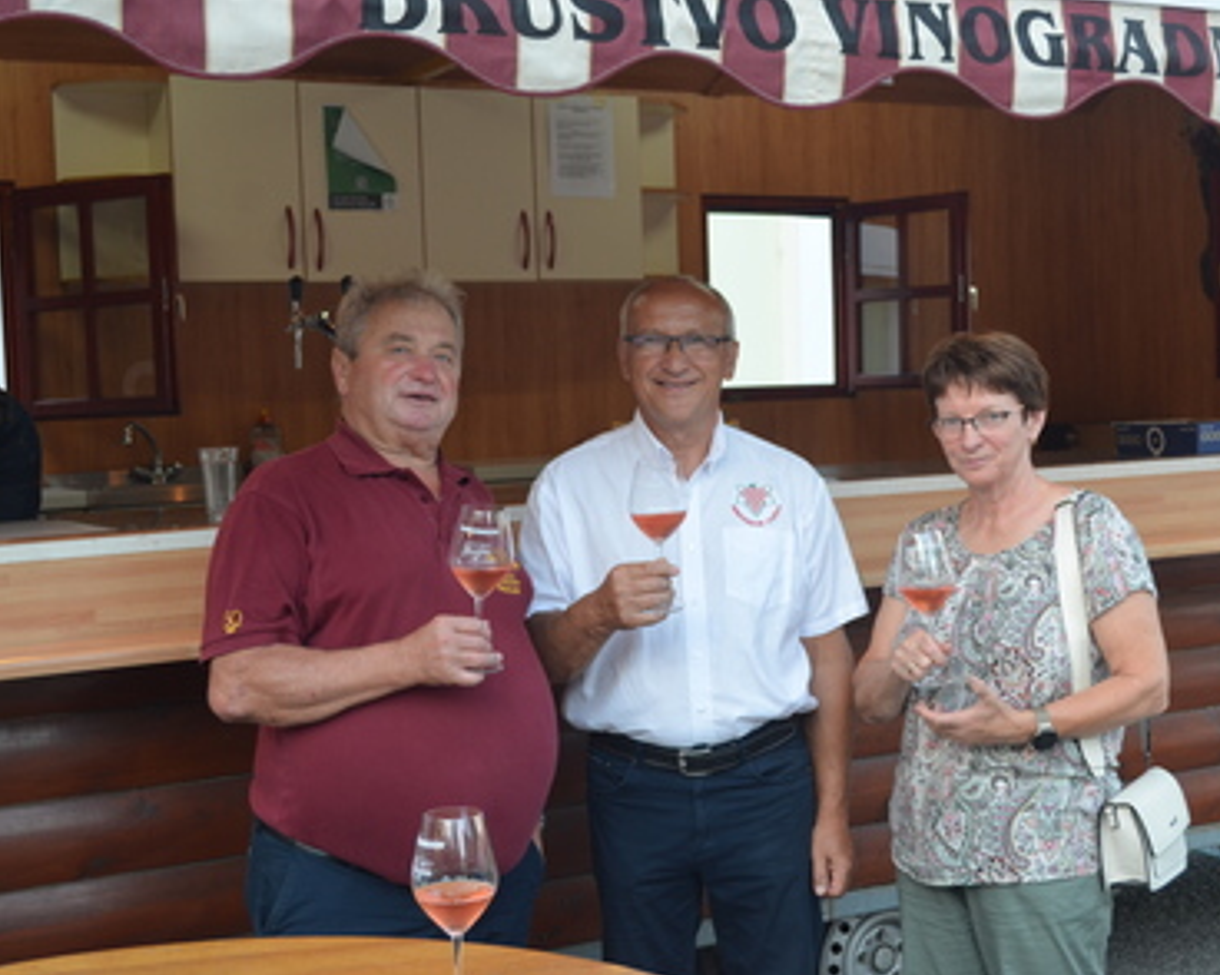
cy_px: 491
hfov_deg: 34.0
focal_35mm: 55
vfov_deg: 27.6
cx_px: 743
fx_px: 1985
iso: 400
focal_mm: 32
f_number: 4.8
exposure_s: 1/60
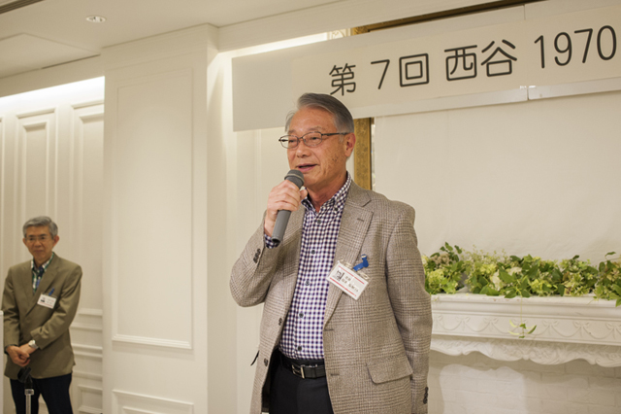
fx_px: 603
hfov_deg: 54.5
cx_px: 310
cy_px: 207
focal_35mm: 35
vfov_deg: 37.8
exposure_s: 1/100
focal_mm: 35
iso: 560
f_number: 5.6
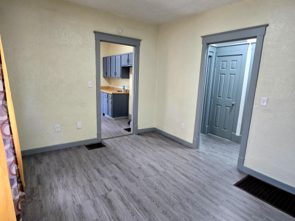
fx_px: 153
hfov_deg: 87.8
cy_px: 110
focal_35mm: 18
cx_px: 146
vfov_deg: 71.5
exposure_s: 1/60
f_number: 2.2
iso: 160
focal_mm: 2.2
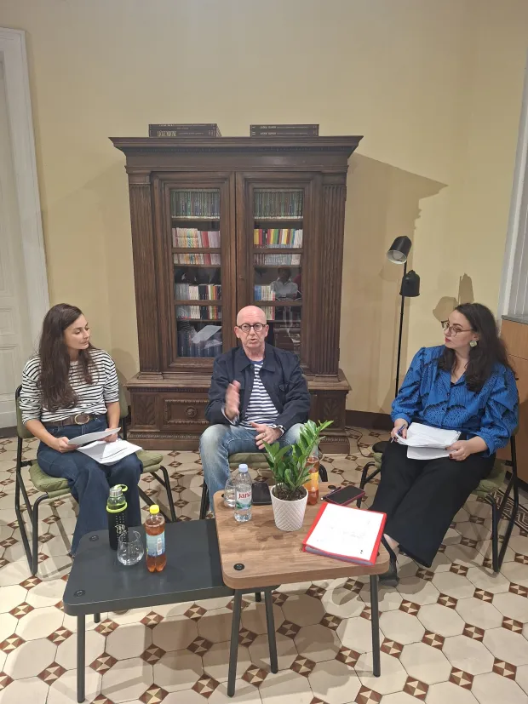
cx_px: 264
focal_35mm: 23
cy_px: 352
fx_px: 468
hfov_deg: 58.9
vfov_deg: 73.9
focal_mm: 5.54
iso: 250
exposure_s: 1/50
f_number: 1.8
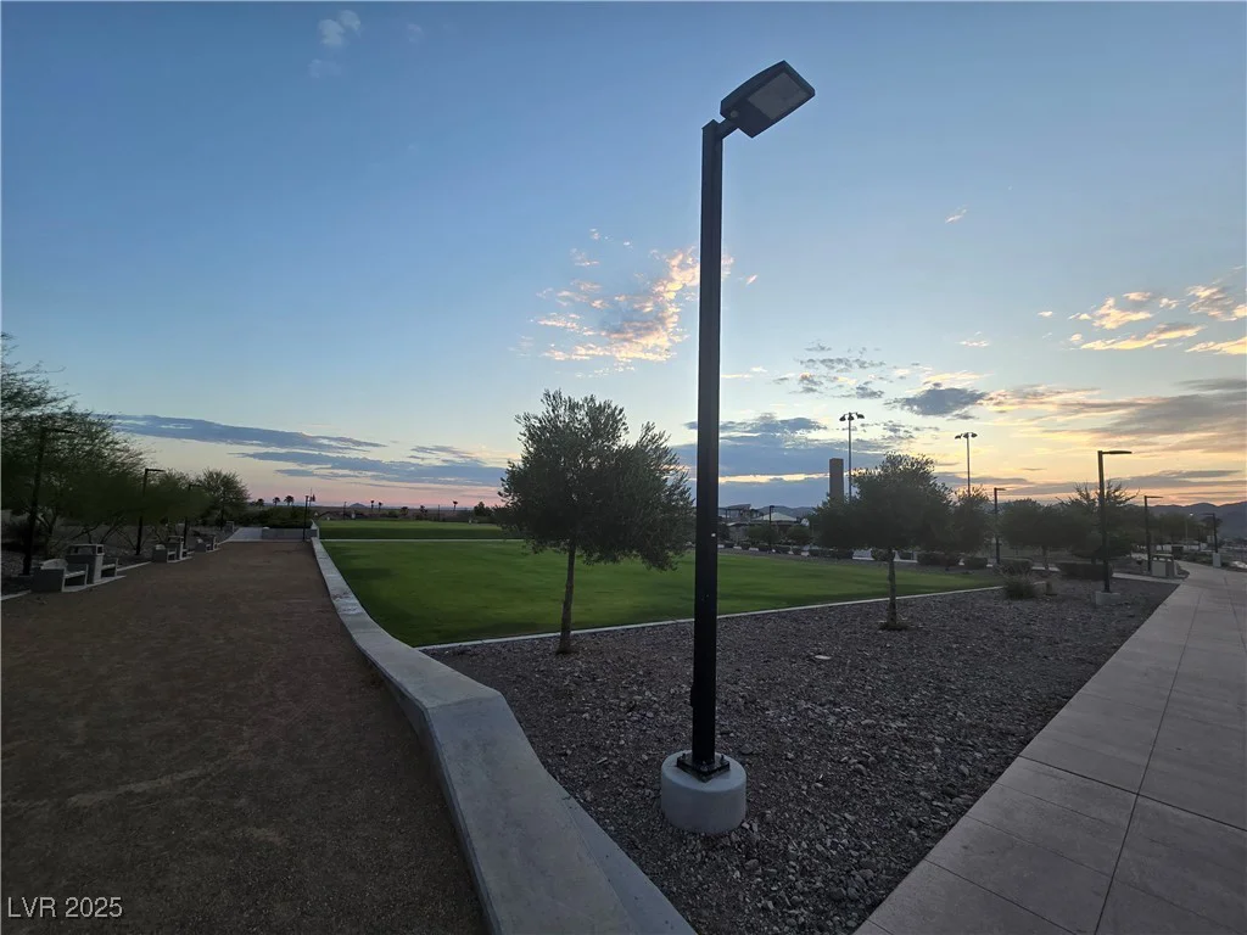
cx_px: 624
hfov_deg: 106.2
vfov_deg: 89.9
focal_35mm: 13
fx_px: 468
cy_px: 468
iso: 100
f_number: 2.2
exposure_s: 1/359
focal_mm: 2.2
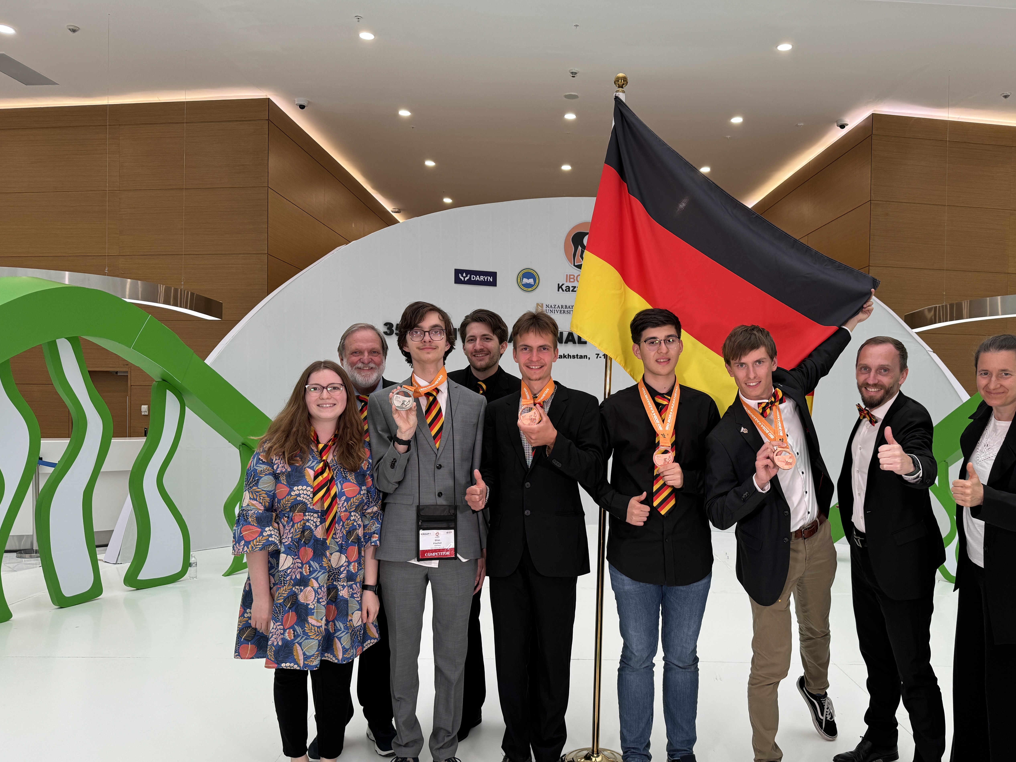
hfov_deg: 65.1
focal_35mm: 27
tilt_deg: -1.5
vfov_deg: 51.3
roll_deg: -0.6
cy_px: 422
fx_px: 792
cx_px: 569
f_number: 1.78
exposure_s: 1/100
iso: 125
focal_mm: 6.76
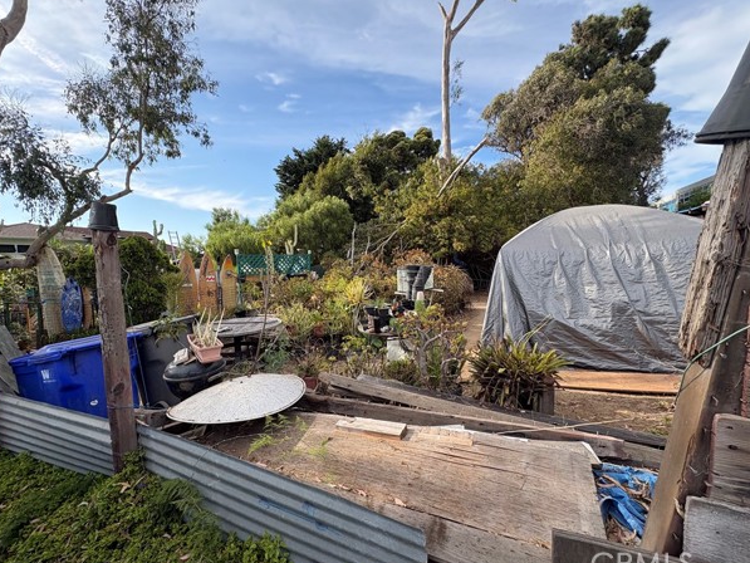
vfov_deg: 81.8
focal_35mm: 15
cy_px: 280
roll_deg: +1.5
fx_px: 325
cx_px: 368
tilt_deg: -4.1
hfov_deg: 98.1
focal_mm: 2.22
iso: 64
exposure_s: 1/569
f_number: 2.2
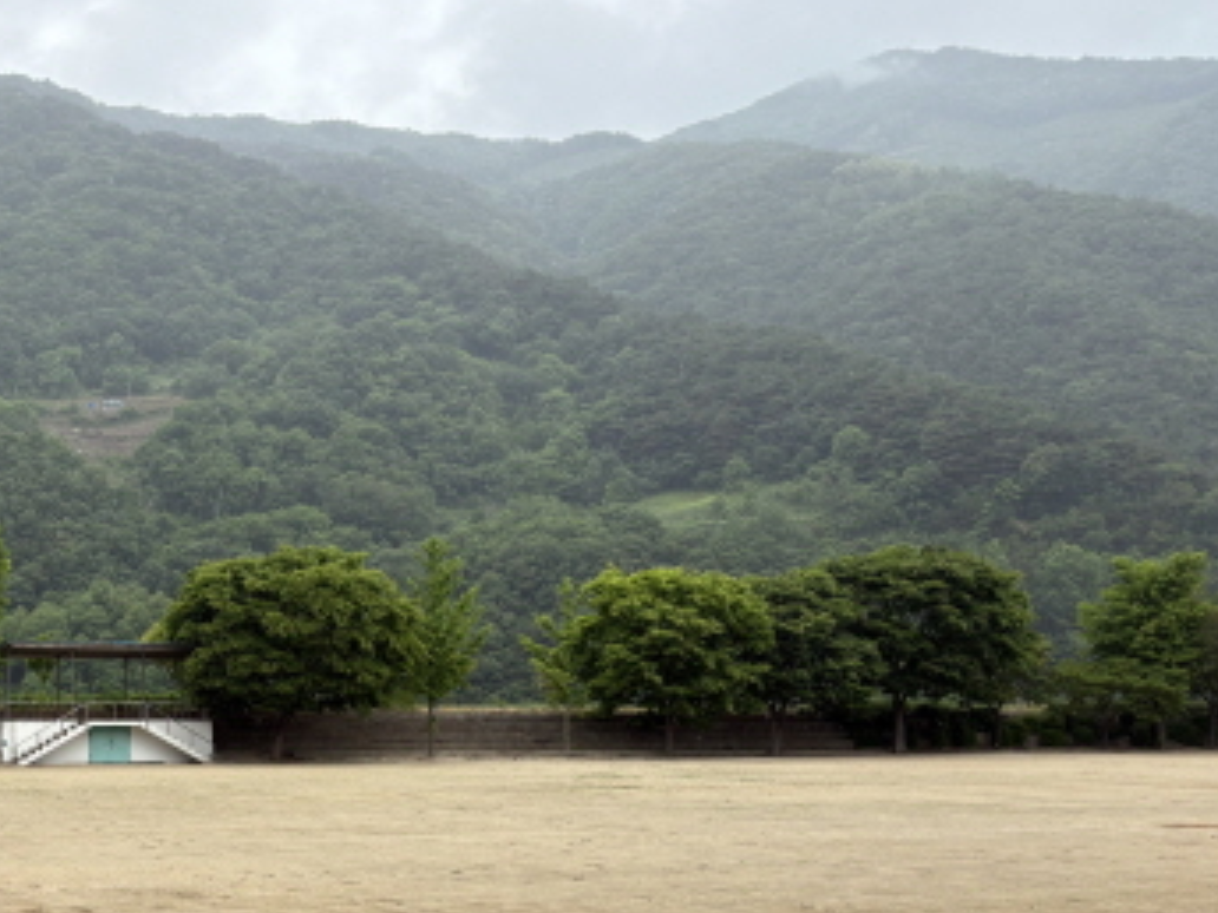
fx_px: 1619
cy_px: 676
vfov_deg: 31.0
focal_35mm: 46
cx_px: 175
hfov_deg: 39.0
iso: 50
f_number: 1.6
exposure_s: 1/1081
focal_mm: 5.96
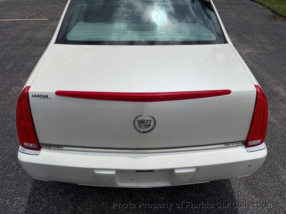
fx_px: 198
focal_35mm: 24
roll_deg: +0.0
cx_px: 143
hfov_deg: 71.6
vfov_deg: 56.8
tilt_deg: -38.8
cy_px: 107
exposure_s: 1/17544
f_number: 1.78
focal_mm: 6.76
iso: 80
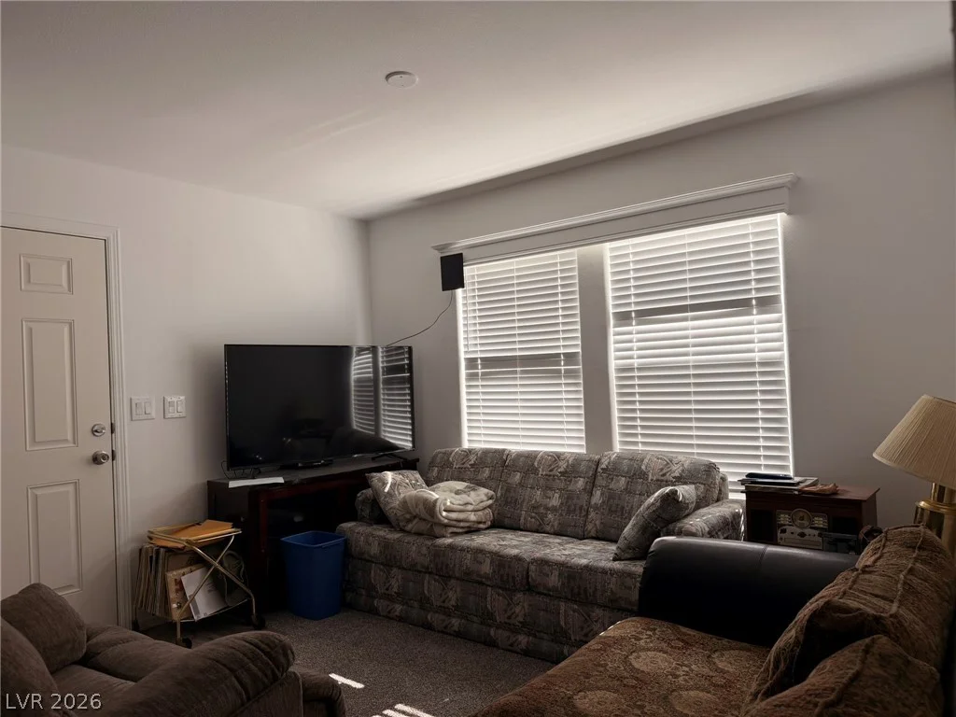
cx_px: 478
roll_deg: +2.3
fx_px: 663
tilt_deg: +1.0
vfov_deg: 56.8
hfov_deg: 71.6
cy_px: 358
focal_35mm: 24
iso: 100
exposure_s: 1/165
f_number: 1.78
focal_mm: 6.76
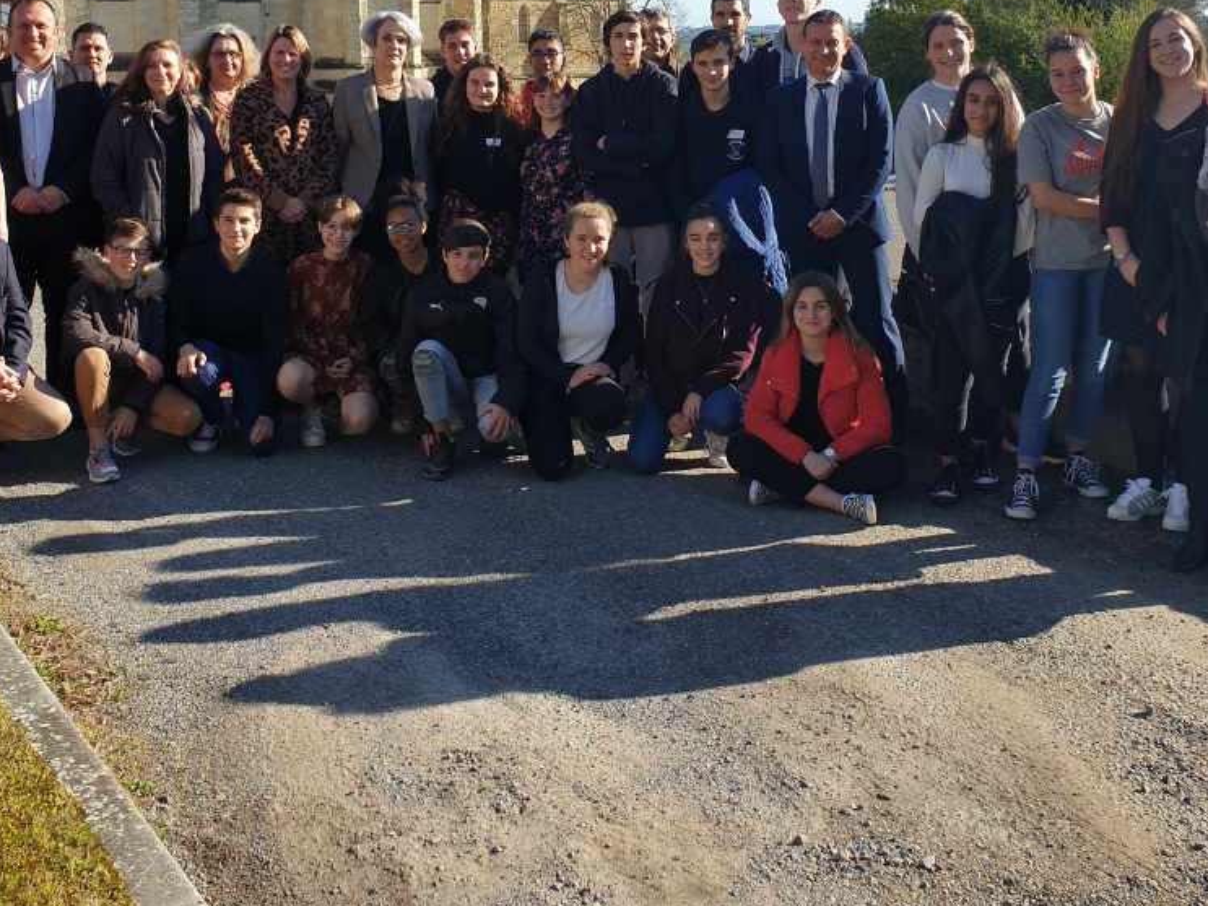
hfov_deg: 44.7
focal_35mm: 42
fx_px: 1465
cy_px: 237
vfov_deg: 33.7
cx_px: 545
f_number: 2.4
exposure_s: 1/1016
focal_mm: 4.3
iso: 50
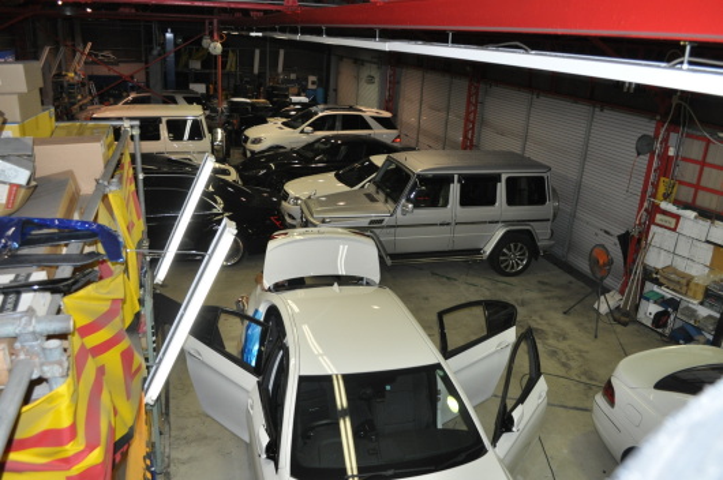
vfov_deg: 47.8
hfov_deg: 67.4
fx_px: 542
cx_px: 362
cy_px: 240
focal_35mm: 27
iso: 800
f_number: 5.6
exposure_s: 1/160
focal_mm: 18
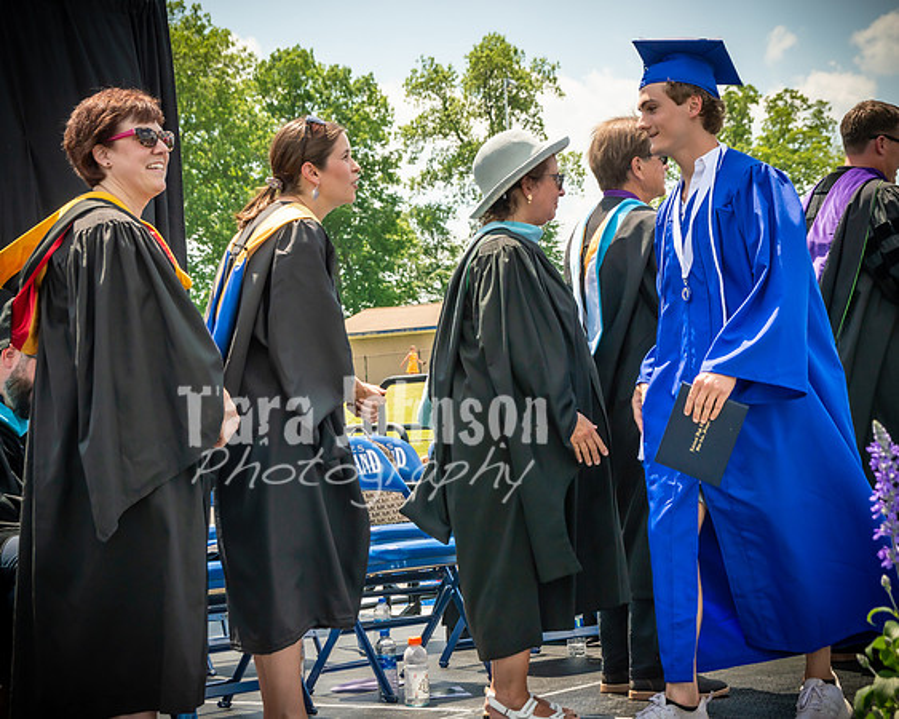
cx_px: 539
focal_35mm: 78
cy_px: 360
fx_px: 2070
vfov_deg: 19.7
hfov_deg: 24.5
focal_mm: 46
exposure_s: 1/800
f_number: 7.1
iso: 200
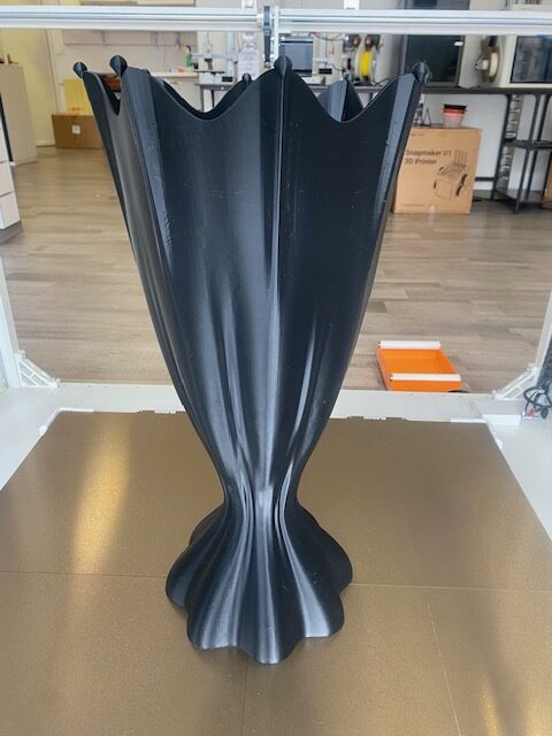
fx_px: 553
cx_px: 276
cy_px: 368
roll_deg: -1.4
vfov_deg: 67.3
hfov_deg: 53.1
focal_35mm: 26
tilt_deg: -24.3
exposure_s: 1/50
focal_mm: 4.25
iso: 80
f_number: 1.8
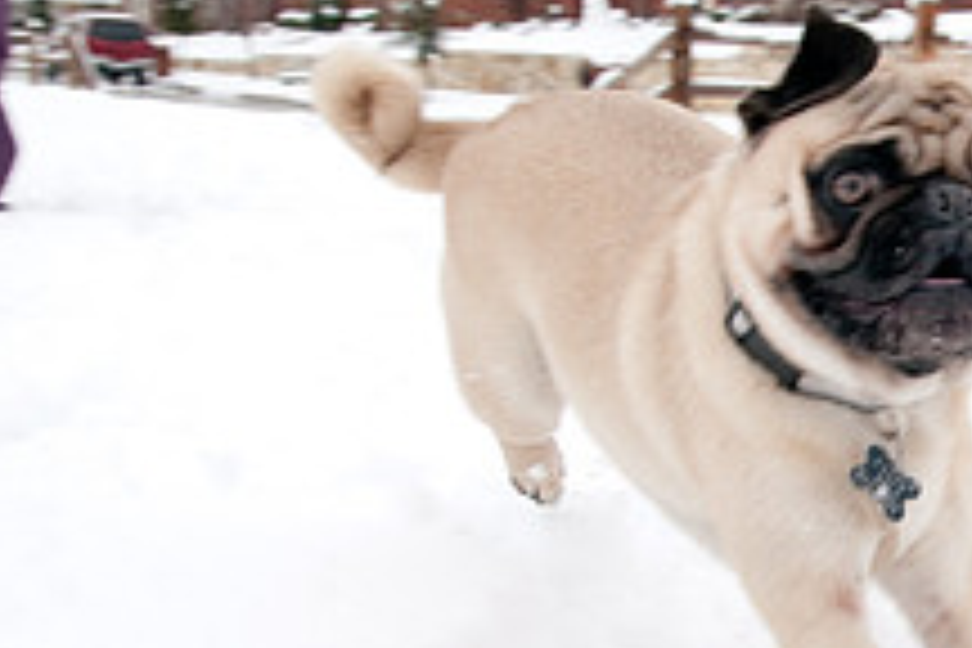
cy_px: 466
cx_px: 1102
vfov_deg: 19.8
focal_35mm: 68
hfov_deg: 26.8
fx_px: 1845
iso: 100
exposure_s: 1/400
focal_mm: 17
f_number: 5
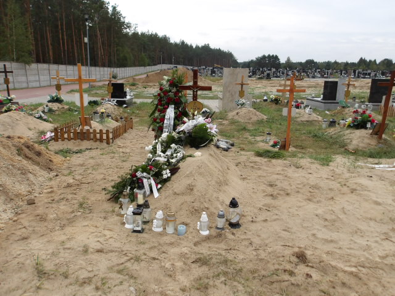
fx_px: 308
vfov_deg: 51.4
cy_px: 148
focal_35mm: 27
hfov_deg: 65.3
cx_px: 198
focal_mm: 4.9
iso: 100
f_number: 3
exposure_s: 1/604
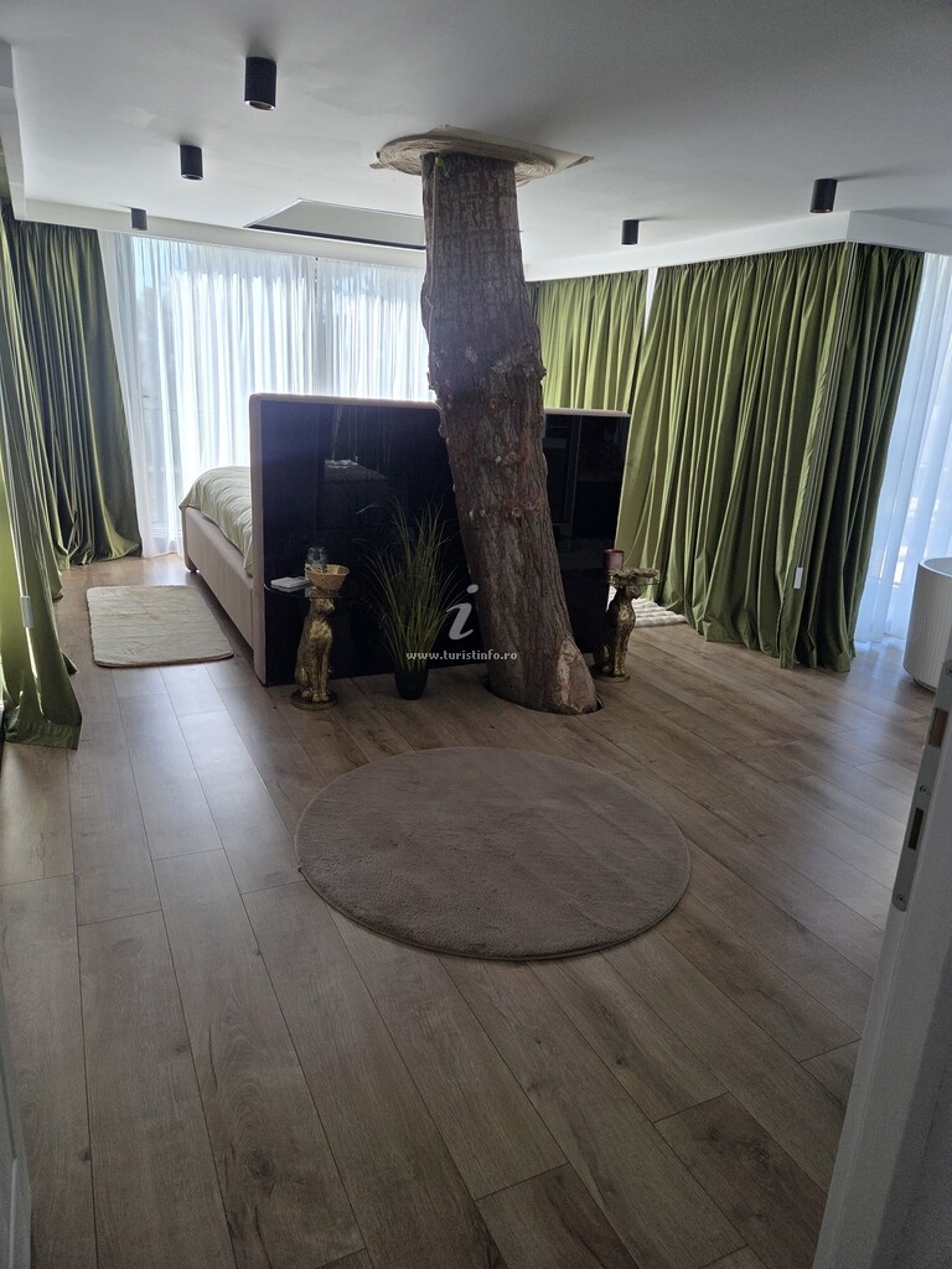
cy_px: 634
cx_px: 476
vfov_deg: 73.9
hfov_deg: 58.9
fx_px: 843
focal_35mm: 23
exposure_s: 1/180
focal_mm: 5.4
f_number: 1.8
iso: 50
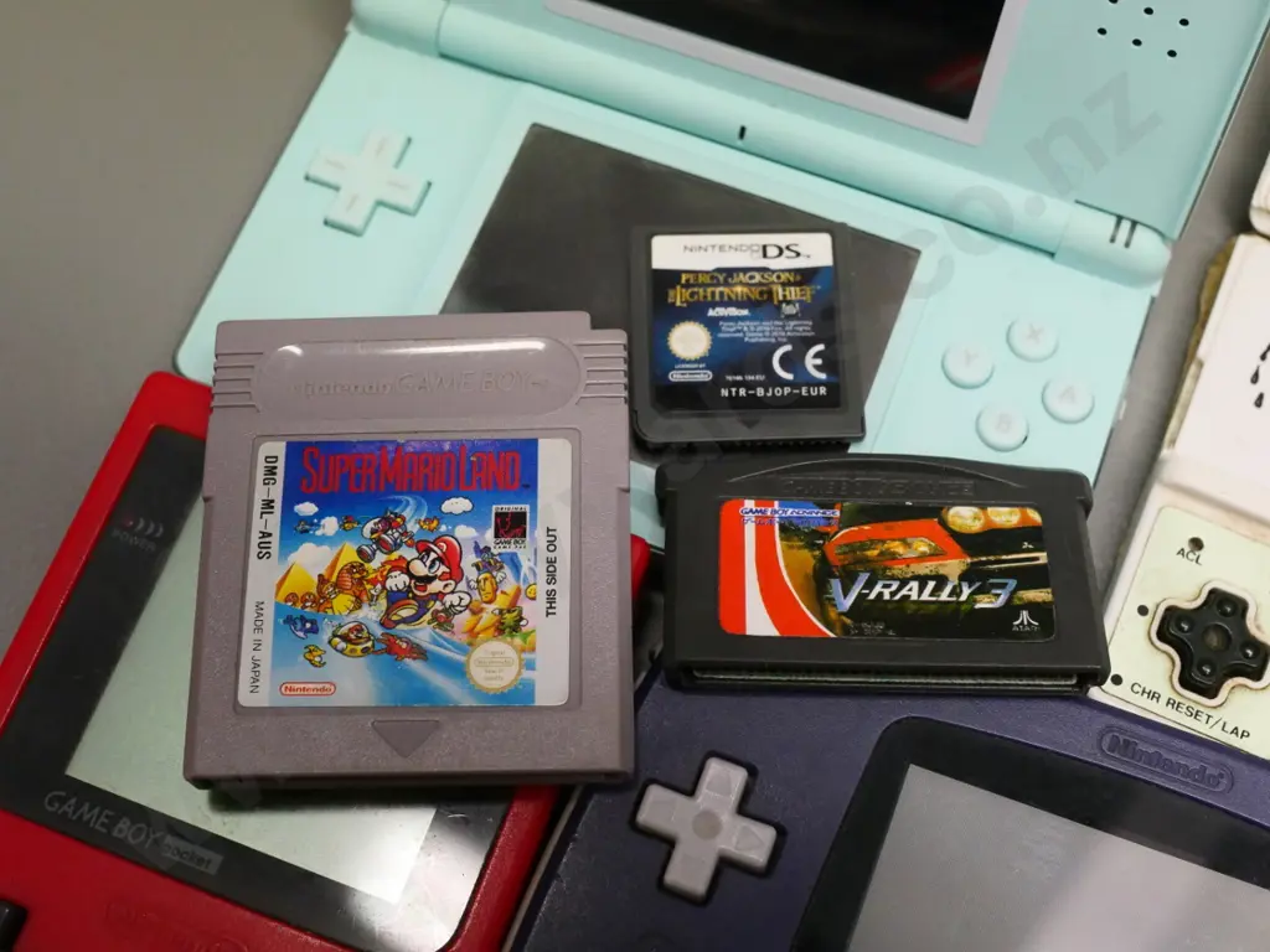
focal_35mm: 50
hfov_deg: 38.2
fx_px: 1834
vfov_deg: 29.1
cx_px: 635
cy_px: 476
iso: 3200
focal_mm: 25
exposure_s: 1/200
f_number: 5
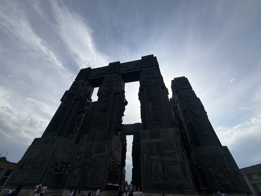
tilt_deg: +41.6
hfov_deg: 102.1
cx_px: 130
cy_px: 98
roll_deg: -1.0
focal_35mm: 14
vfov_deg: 85.7
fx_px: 106
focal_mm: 2.22
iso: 20
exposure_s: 1/1901
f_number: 2.2
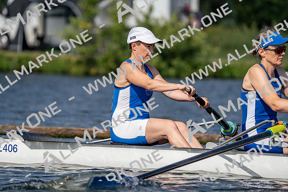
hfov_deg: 5.4
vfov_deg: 3.6
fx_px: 3081
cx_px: 144
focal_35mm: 385
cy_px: 96
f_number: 6.3
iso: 125
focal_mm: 385
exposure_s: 1/1600
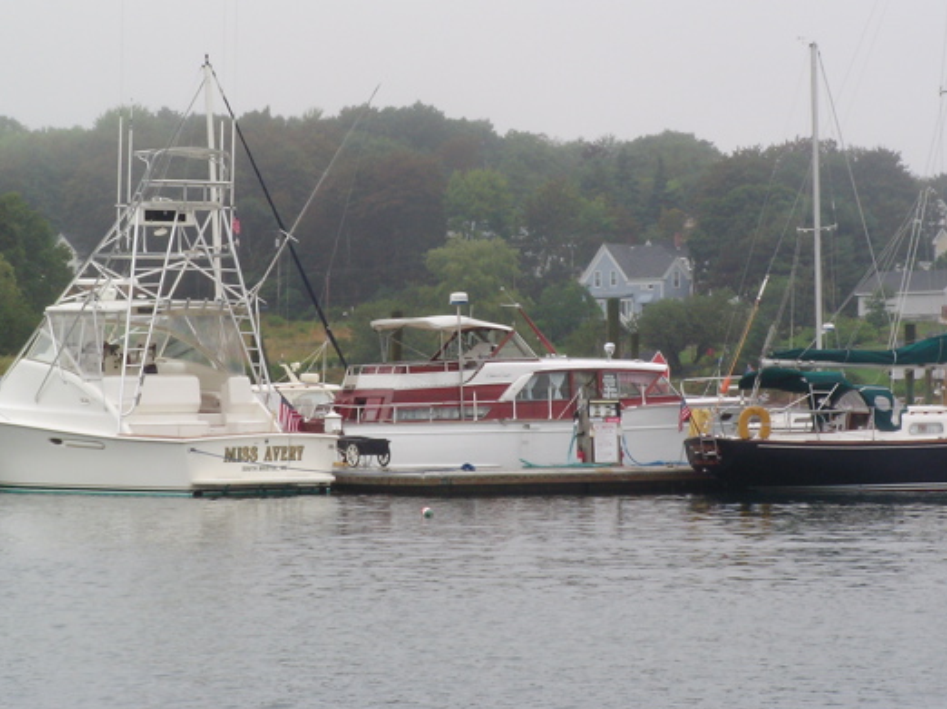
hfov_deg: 15.2
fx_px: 3555
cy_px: 334
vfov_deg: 11.4
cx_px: 479
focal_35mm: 130
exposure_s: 1/263
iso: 50
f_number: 7.6
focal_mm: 16.3
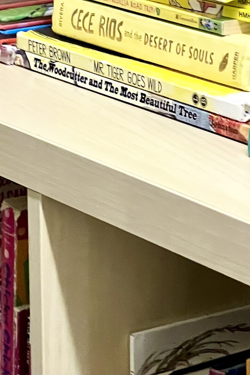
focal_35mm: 212
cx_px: 47
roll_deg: +1.5
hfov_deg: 6.5
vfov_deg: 9.7
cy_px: 265
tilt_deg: -18.3
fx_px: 2209
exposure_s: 1/15
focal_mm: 9
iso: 640
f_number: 2.8
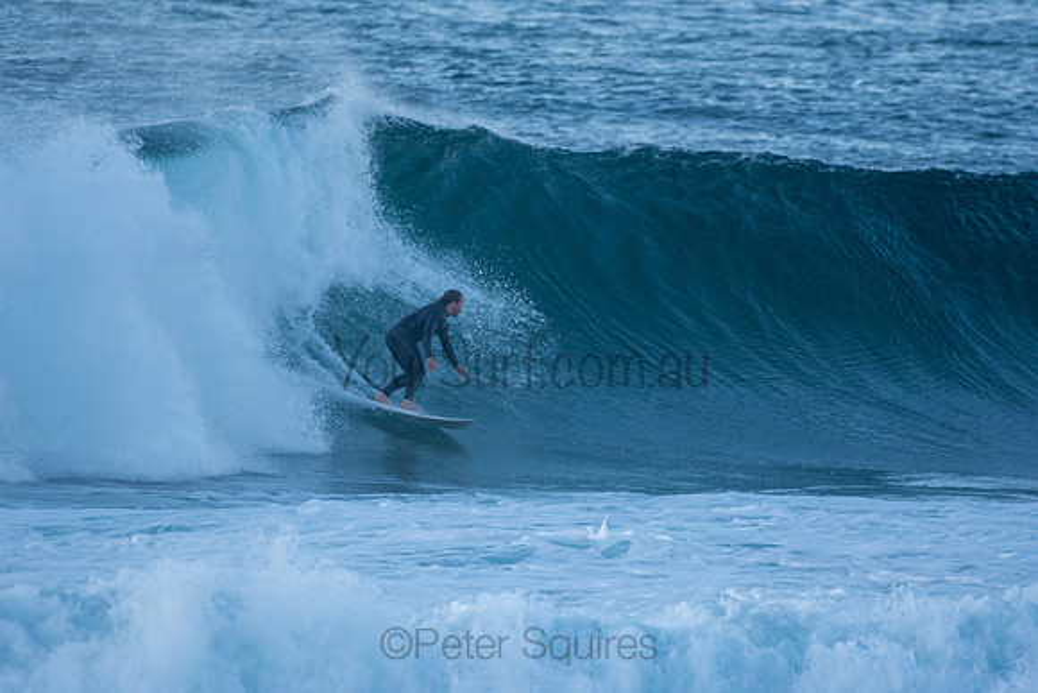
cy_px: 346
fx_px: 21629
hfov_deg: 2.7
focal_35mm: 750
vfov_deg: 1.8
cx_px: 519
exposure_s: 1/1600
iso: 900
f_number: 5.6
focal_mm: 500
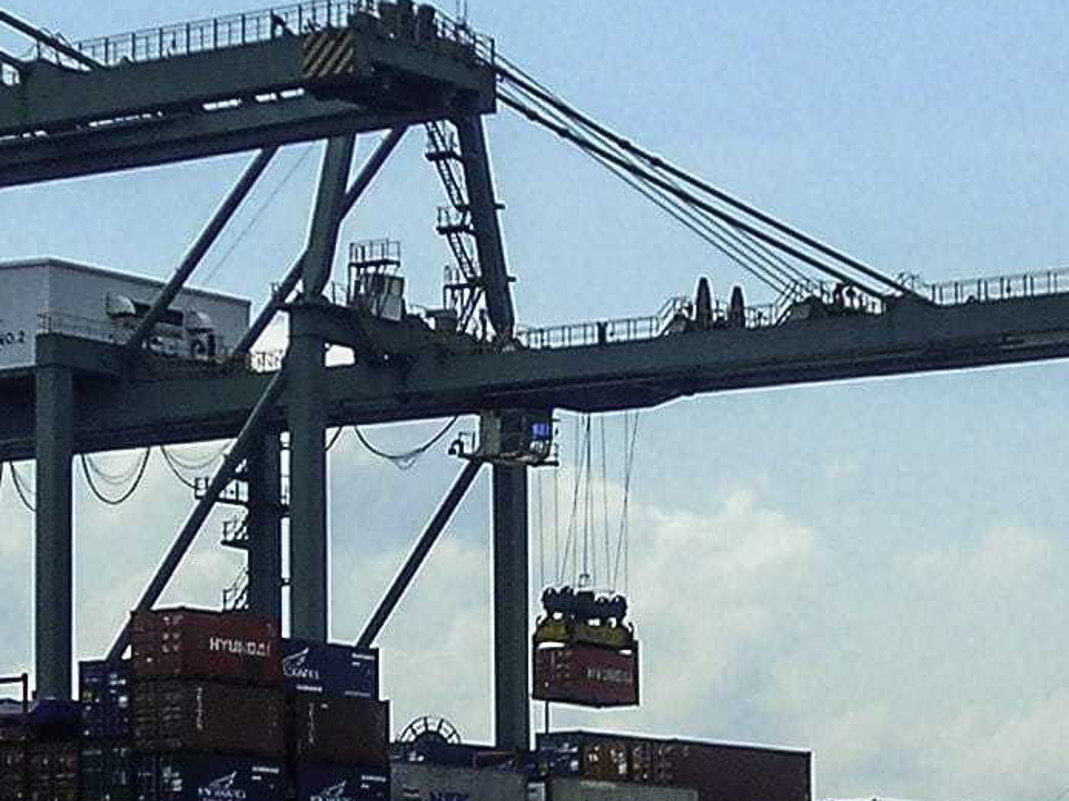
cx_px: 579
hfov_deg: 13.9
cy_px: 693
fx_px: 4384
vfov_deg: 10.4
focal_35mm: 142
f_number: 6.4
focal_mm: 6.3
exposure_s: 1/240
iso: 50
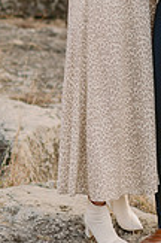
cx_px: 193
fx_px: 1583
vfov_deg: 8.7
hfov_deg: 5.8
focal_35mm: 235
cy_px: -1
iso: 100
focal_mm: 85
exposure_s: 1/250
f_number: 2
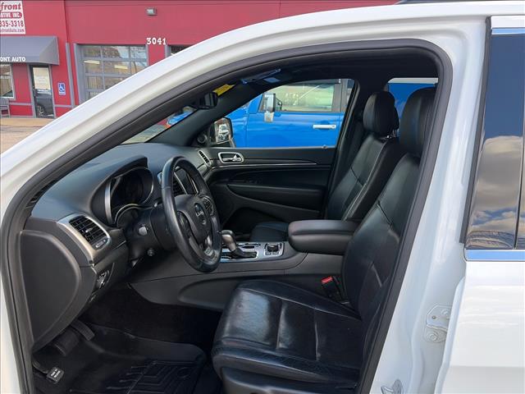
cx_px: 262
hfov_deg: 67.3
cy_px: 197
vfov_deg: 53.1
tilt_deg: -15.7
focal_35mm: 26
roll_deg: -2.6
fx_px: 394
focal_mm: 5.96
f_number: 1.6
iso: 64
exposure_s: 1/441
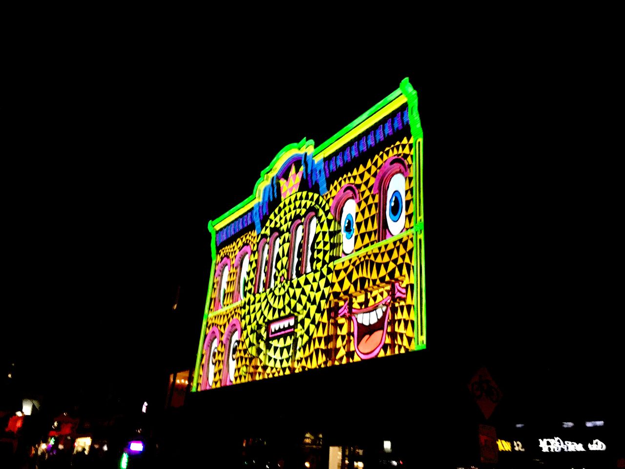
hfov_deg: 61.7
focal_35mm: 29
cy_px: 234
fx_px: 524
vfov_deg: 48.2
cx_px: 312
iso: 200
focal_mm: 4.15
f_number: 2.2
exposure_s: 1/15
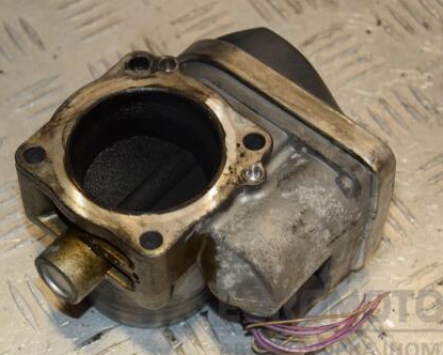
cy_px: 164
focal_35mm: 118
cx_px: 199
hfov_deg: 16.3
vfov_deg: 13.1
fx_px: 1547
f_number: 6.3
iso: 800
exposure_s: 1/200
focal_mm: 58
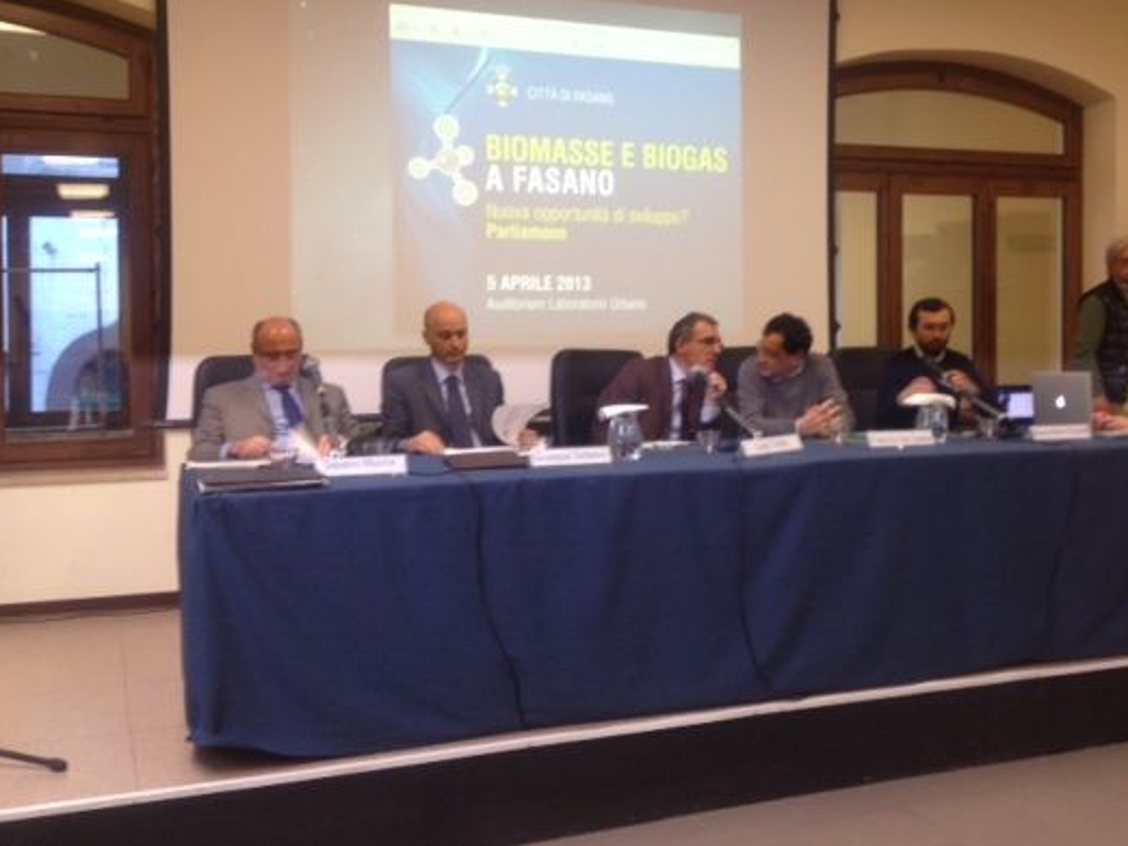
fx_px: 1402
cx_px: 669
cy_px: 359
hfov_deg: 43.7
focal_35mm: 43
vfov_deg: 33.5
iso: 100
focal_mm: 4.28
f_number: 2.4
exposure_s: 1/20
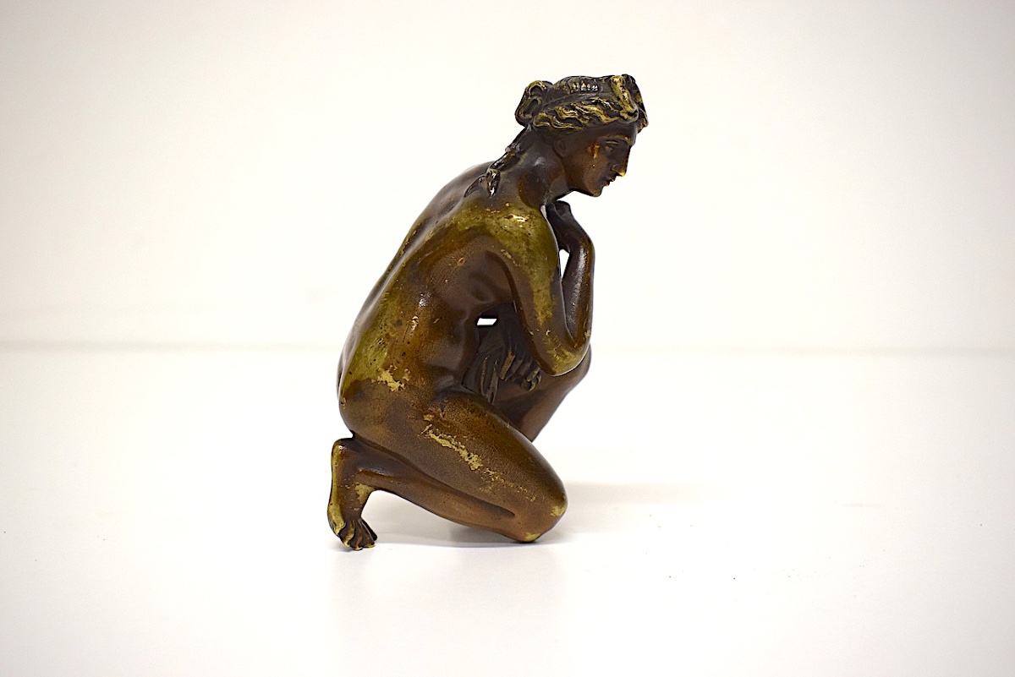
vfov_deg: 36.9
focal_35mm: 36
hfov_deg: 53.1
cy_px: 338
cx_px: 508
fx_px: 1015
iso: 800
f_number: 5
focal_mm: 24
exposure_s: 1/125
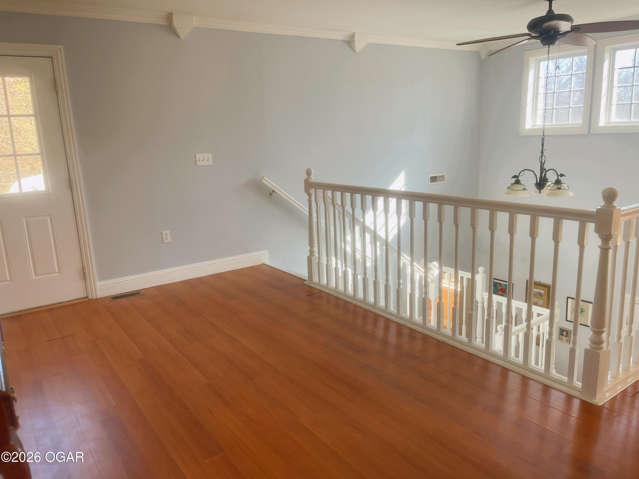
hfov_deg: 69.4
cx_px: 320
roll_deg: +1.7
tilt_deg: -11.6
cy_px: 240
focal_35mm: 25
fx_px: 461
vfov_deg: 54.9
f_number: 1.6
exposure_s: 1/121
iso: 64
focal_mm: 5.1
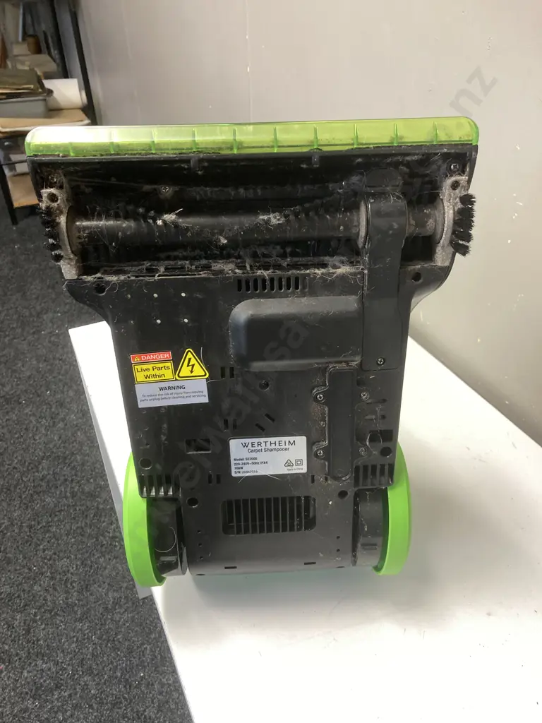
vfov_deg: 63.4
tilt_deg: -33.8
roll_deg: +0.2
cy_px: 362
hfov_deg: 49.7
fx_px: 585
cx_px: 271
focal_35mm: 28
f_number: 1.8
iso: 125
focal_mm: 3.99
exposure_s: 1/50
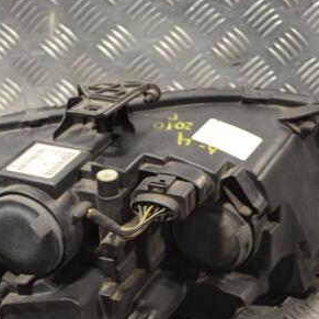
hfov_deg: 20.6
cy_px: 198
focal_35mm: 84
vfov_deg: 20.6
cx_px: 121
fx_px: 876
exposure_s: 1/30
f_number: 4.8
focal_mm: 32
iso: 220
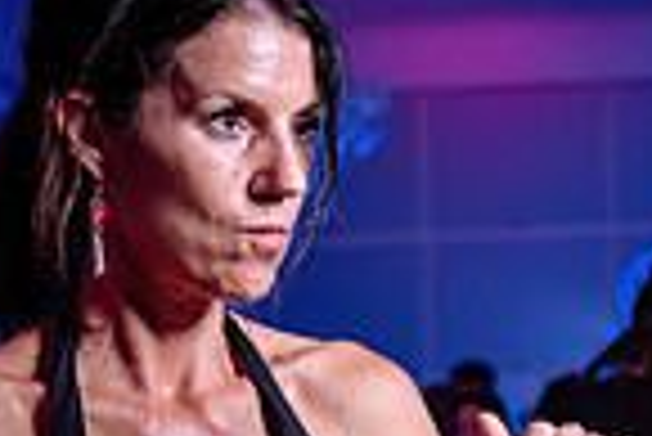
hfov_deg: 14.7
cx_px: 724
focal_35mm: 136
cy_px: 681
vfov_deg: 9.8
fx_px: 2466
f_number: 3.2
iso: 800
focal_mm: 34
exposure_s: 1/50
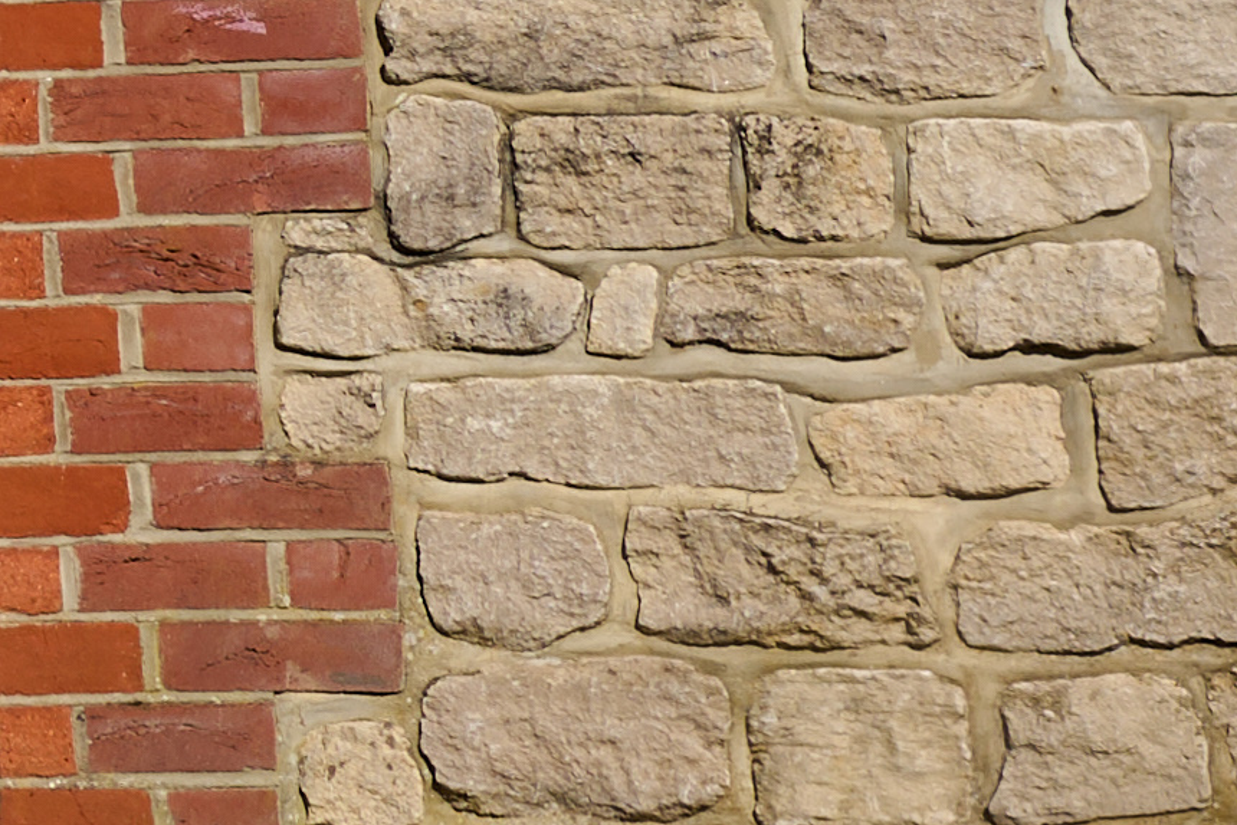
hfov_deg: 7.3
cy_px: -542
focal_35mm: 239
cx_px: -2888
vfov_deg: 5.7
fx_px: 8215
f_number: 11
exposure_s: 1/320
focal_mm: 34
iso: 100
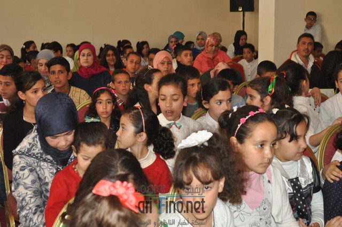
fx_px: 398
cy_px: 114
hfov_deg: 46.5
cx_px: 171
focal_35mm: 42
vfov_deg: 31.8
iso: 800
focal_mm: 28
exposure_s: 1/60
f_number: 3.8
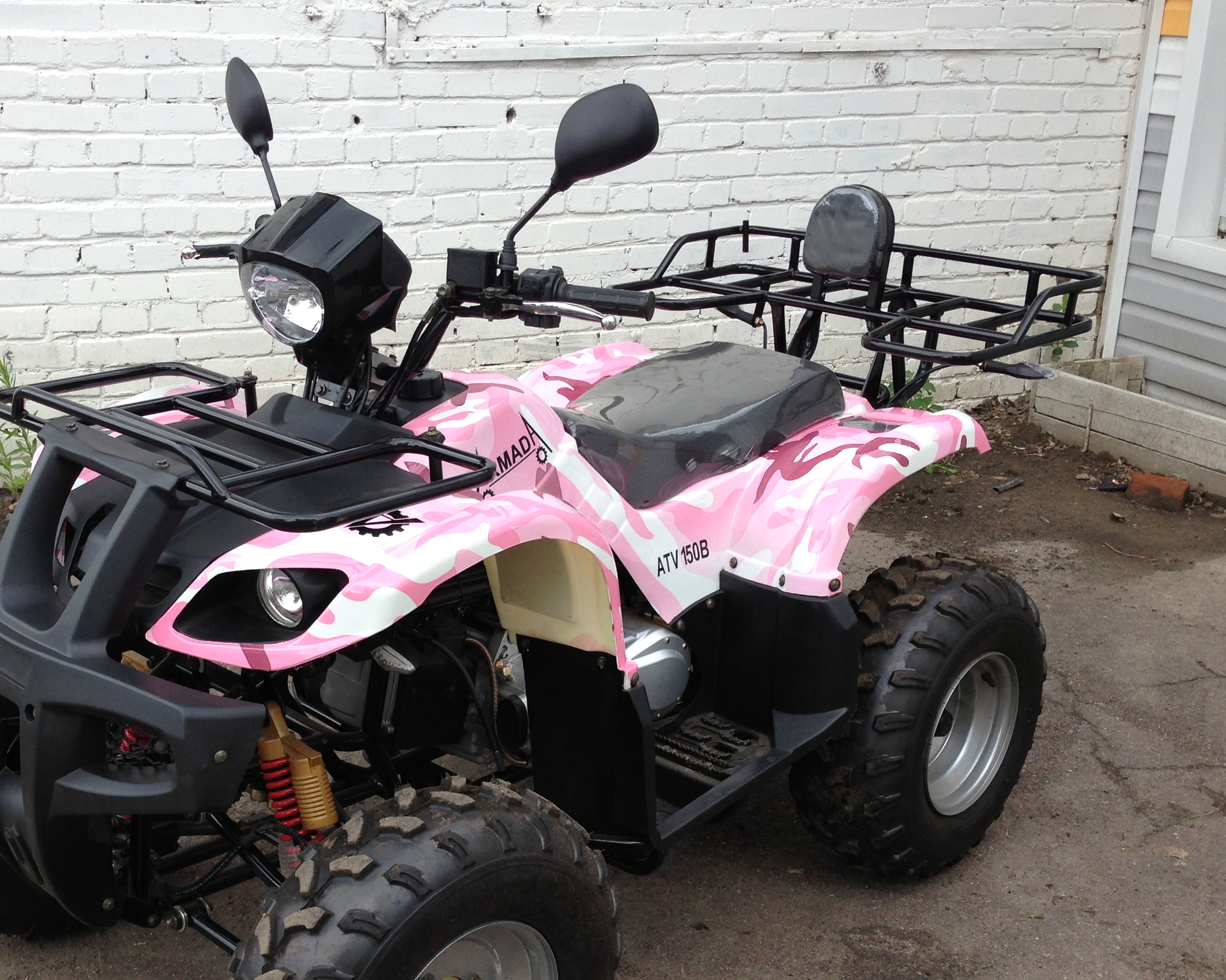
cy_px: 643
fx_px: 1706
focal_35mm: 47
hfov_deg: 39.4
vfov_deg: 31.9
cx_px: 504
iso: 50
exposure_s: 1/250
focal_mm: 4.13
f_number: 2.4
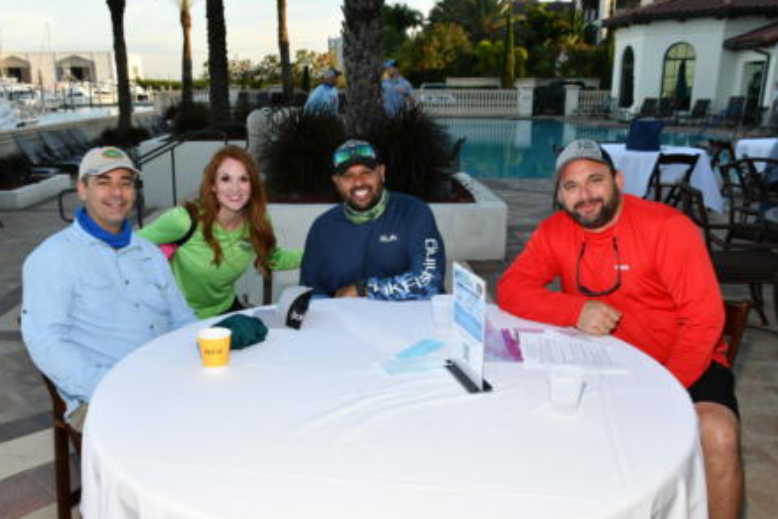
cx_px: 362
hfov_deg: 55.7
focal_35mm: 34
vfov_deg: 38.8
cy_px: 283
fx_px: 735
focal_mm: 20
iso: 500
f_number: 9
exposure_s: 1/250
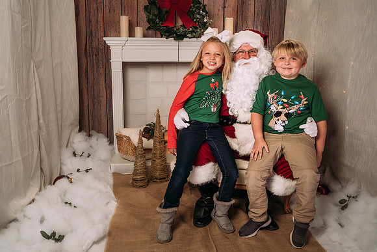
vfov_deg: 35.9
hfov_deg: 51.9
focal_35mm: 37
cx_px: 189
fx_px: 388
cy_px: 125
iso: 100
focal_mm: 35
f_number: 5.6
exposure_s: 1/100
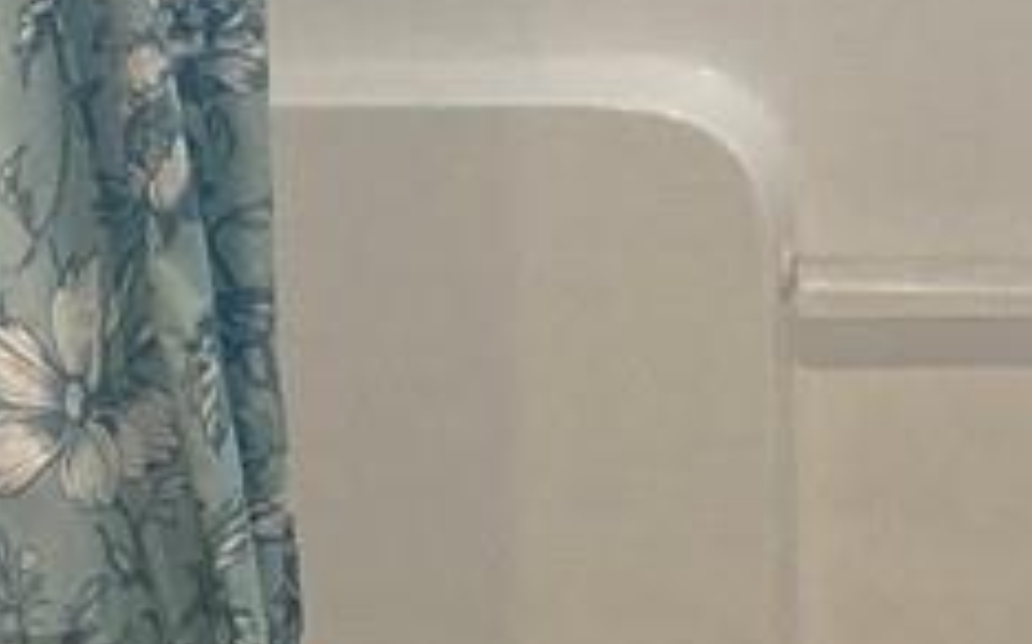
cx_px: 481
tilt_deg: -9.8
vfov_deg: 6.5
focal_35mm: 203
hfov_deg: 10.3
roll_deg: +1.2
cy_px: 393
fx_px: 5707
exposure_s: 1/60
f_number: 1.8
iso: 80
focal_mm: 3.99
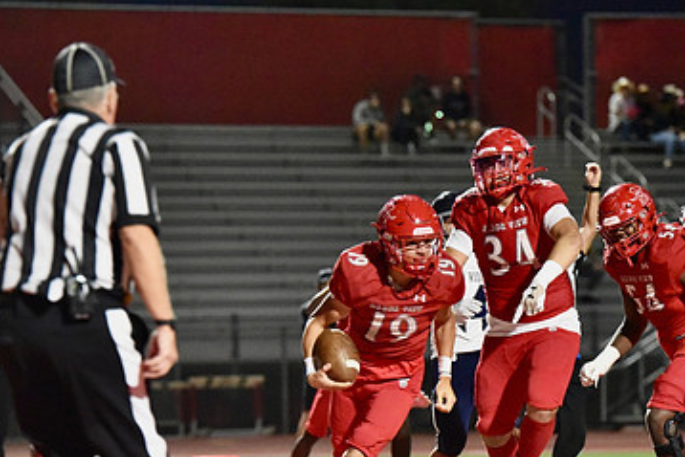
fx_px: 5082
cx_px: 396
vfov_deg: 5.2
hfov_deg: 7.7
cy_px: 261
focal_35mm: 267
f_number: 2.8
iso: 12800
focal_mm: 165
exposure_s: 1/1000
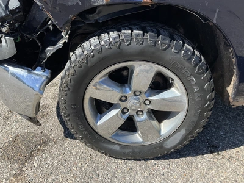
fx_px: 204
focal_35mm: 29
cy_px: 92
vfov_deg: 48.2
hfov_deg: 61.7
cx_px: 122
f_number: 1.8
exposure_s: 1/804
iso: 25
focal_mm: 3
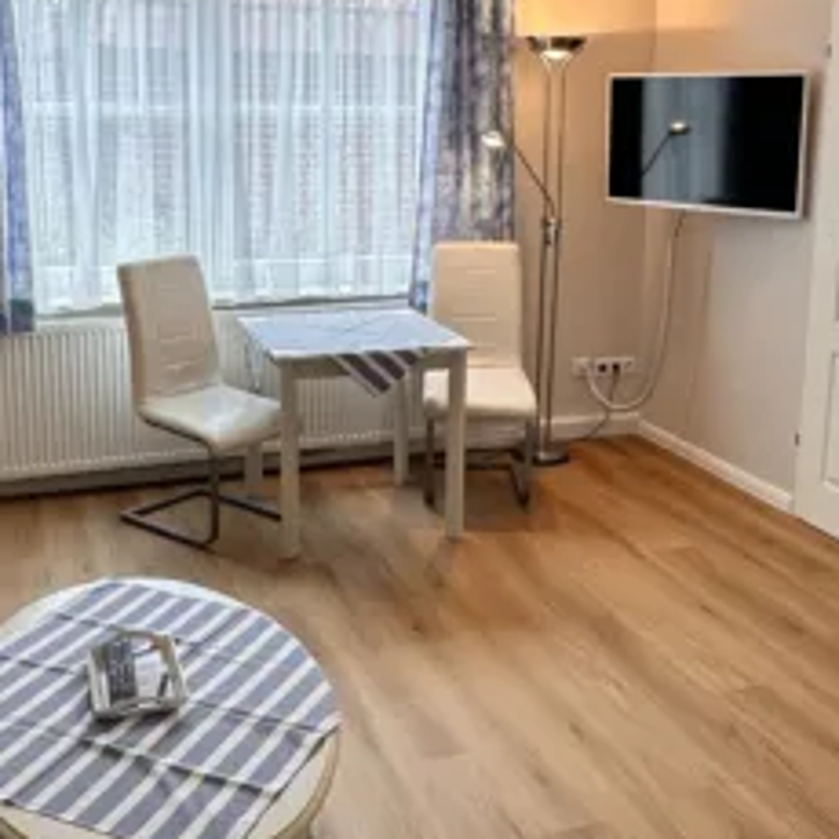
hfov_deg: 39.2
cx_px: 394
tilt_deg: -11.3
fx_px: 1179
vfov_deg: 38.9
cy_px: 310
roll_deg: -1.8
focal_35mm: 43
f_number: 2.2
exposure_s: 1/100
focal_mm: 2.22
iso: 50
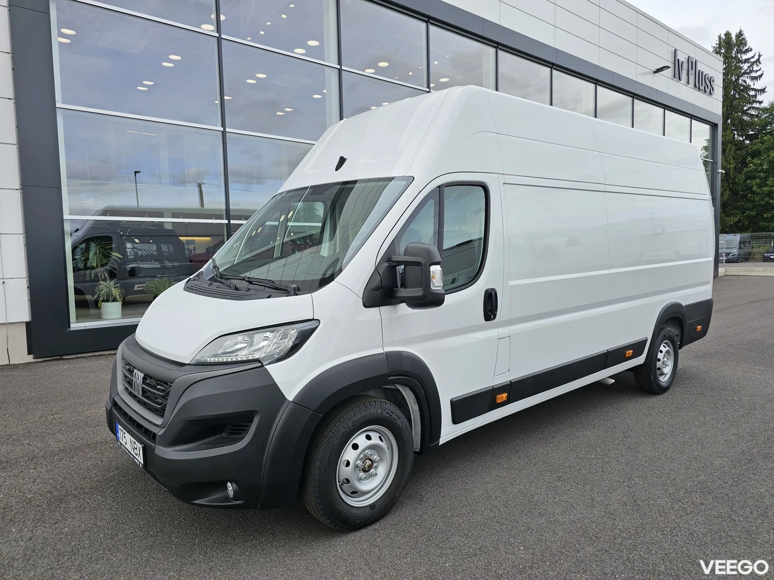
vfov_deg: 58.9
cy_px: 290
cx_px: 387
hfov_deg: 73.9
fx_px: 514
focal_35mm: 23
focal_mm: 6.3
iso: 10
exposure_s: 1/439
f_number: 1.7
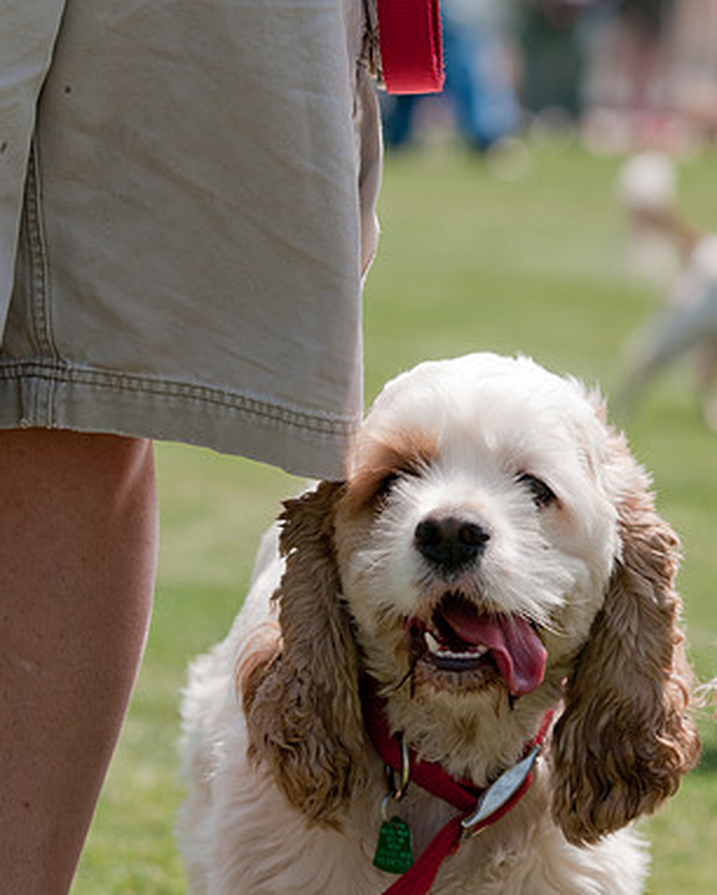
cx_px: 658
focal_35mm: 239
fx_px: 6335
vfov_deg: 8.1
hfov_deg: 6.5
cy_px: 449
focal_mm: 112
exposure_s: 1/640
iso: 200
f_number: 5.6
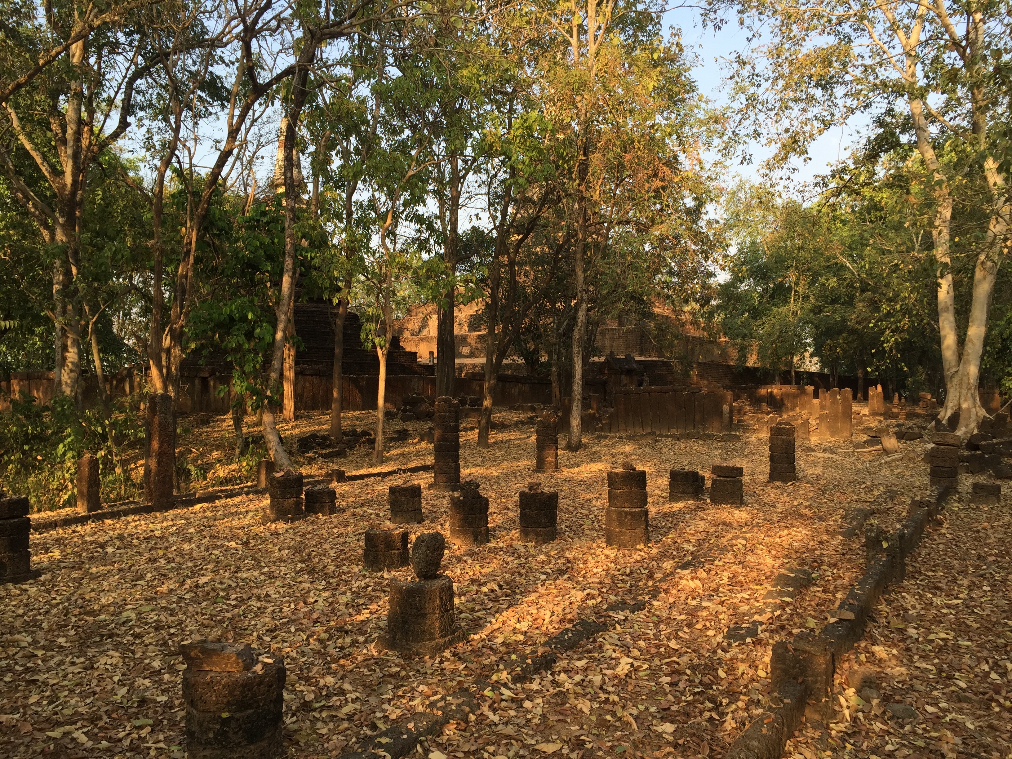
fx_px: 848
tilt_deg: +1.2
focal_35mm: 29
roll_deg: -0.9
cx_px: 506
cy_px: 380
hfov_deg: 61.7
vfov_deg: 48.2
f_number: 2.2
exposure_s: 1/384
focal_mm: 4.15
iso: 32
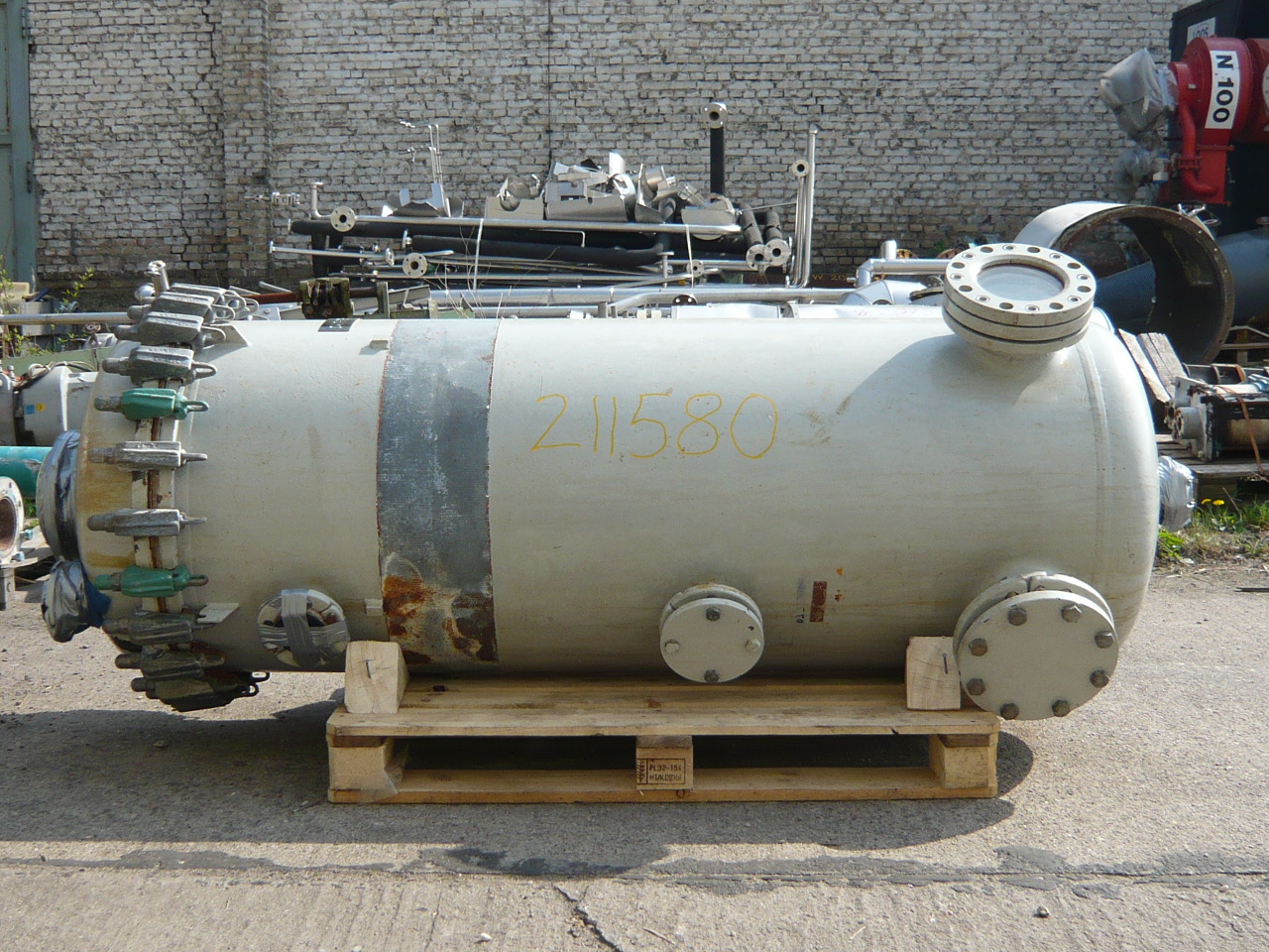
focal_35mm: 42
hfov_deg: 44.8
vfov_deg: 34.3
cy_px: 476
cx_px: 634
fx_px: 1540
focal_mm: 4.6
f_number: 2.8
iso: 100
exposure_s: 1/800
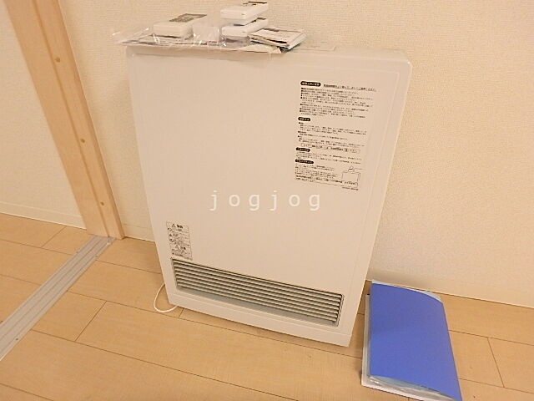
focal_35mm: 21
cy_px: 200
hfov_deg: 79.0
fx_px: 324
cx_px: 267
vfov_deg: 63.4
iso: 250
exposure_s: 1/30
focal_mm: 3.7
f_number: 3.5
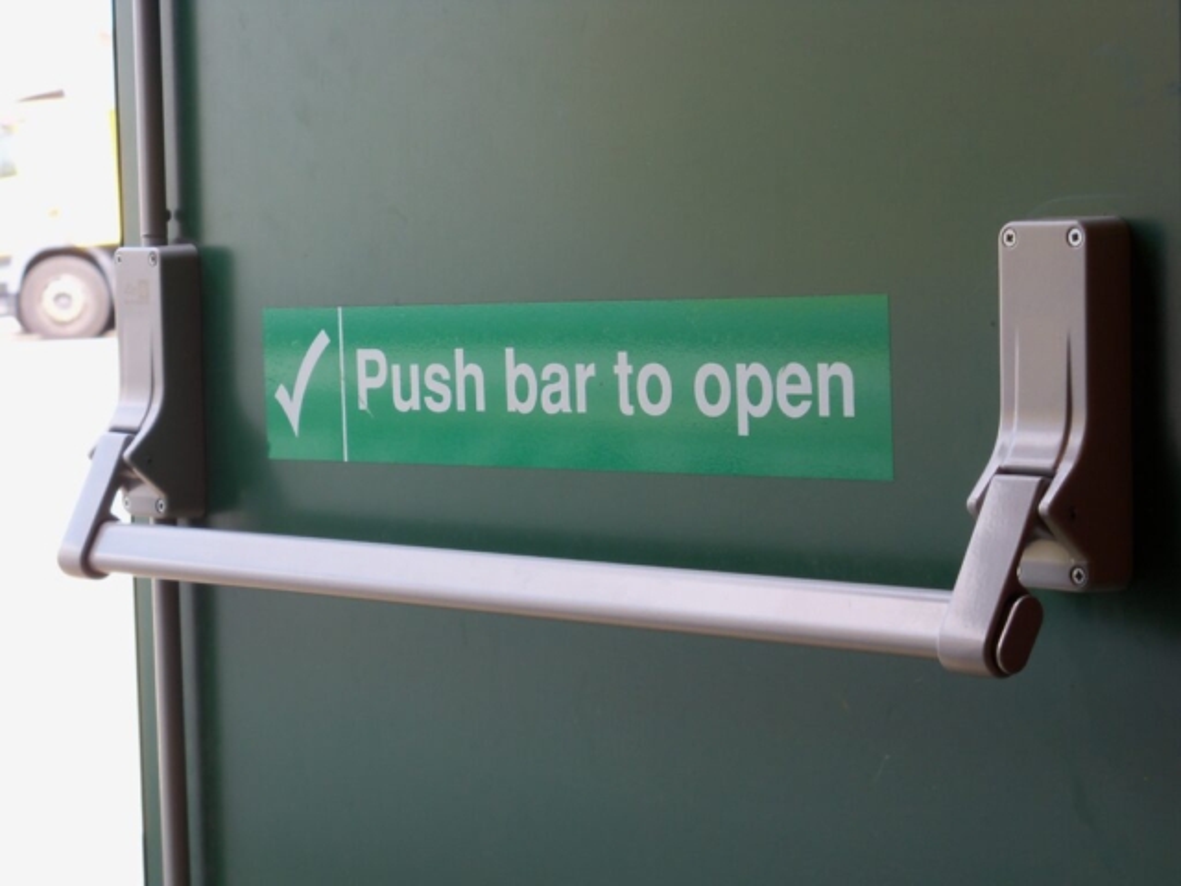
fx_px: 3139
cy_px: 443
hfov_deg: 21.3
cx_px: 590
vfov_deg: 16.1
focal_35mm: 92
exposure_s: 1/80
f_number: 4.2
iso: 80
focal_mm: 16.3
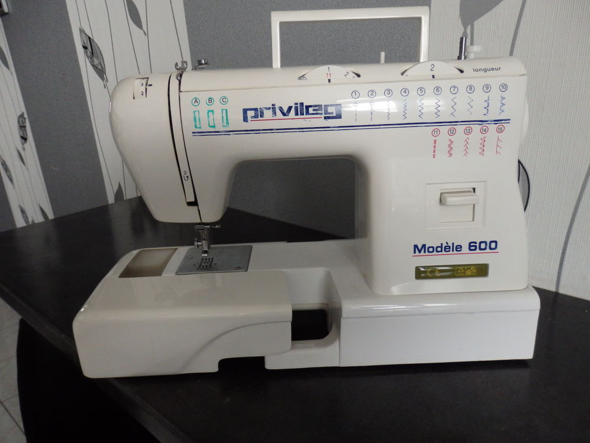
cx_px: 295
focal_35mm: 25
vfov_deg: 54.9
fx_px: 426
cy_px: 222
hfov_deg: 69.4
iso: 500
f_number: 3
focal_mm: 4.5
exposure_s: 1/30
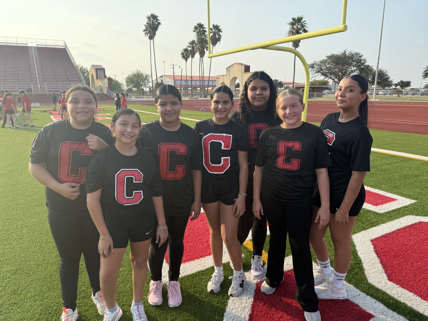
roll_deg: +0.8
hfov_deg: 71.6
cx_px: 214
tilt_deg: -13.1
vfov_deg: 56.8
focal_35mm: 24
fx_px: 297
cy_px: 160
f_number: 1.78
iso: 100
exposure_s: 1/2370
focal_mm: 6.76
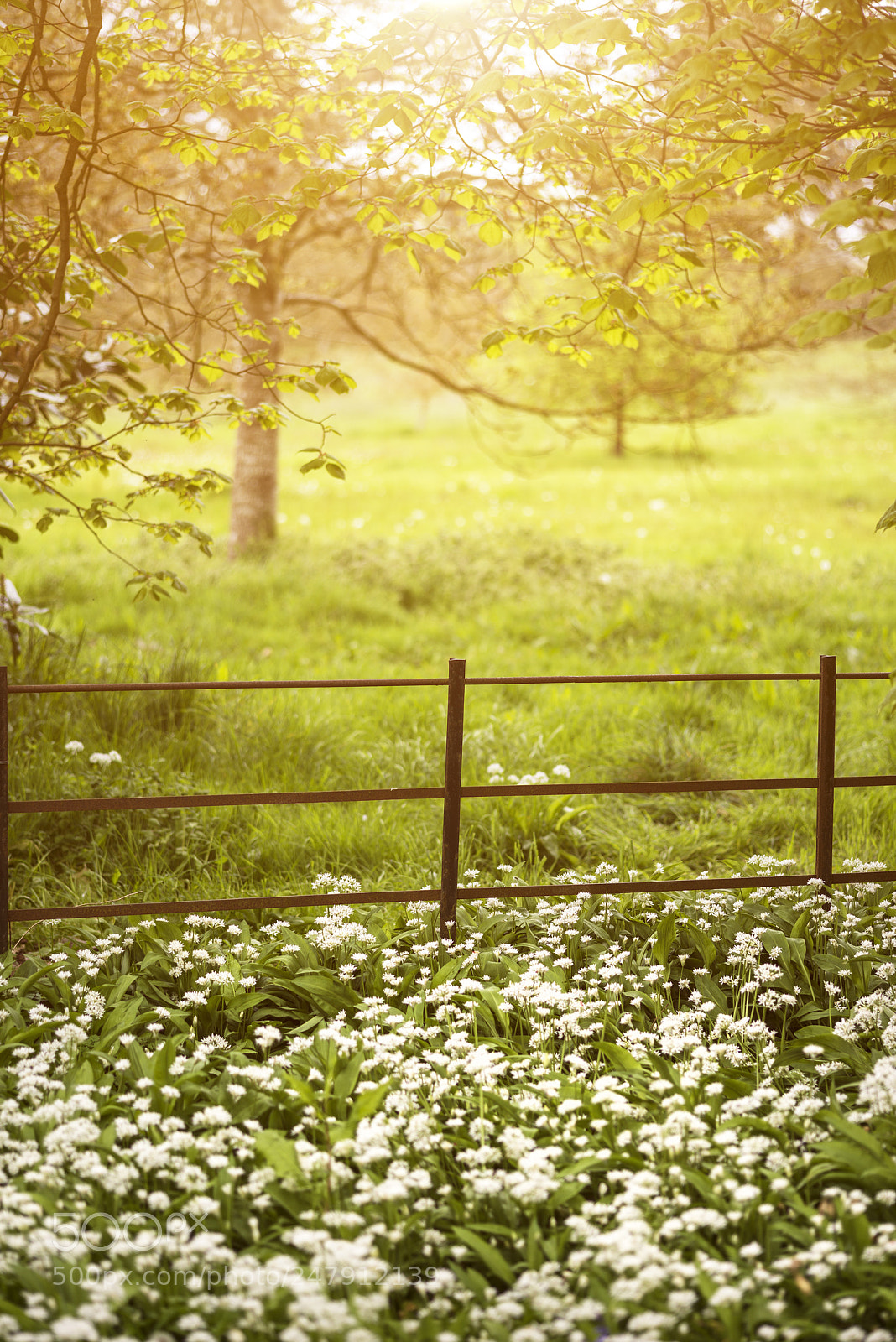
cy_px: 671
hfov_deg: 13.1
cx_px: 448
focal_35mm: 105
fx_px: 3916
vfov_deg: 19.4
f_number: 3.2
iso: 110
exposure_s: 1/250
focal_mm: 105
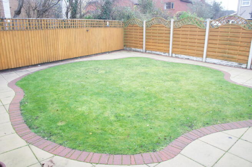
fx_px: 189
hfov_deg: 67.4
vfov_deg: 47.8
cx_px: 126
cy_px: 84
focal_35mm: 27
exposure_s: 1/30
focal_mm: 18
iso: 200
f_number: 4
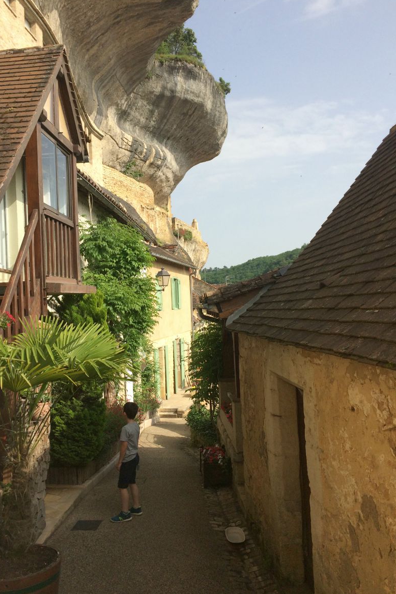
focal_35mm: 31
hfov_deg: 42.2
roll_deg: +2.7
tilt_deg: -1.7
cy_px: 291
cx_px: 177
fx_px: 512
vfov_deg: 60.3
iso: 32
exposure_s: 1/2053
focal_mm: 4.15
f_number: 2.2
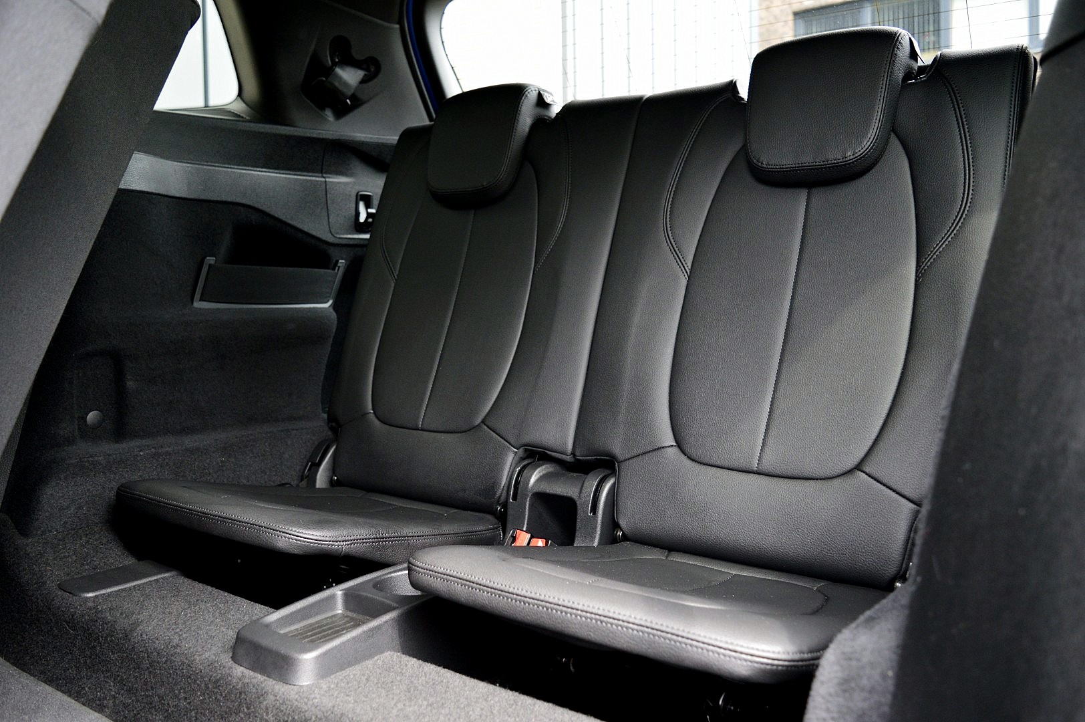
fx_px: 949
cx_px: 542
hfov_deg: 59.5
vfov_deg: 41.6
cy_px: 361
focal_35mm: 32
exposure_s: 1/50
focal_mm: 21
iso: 800
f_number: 3.8
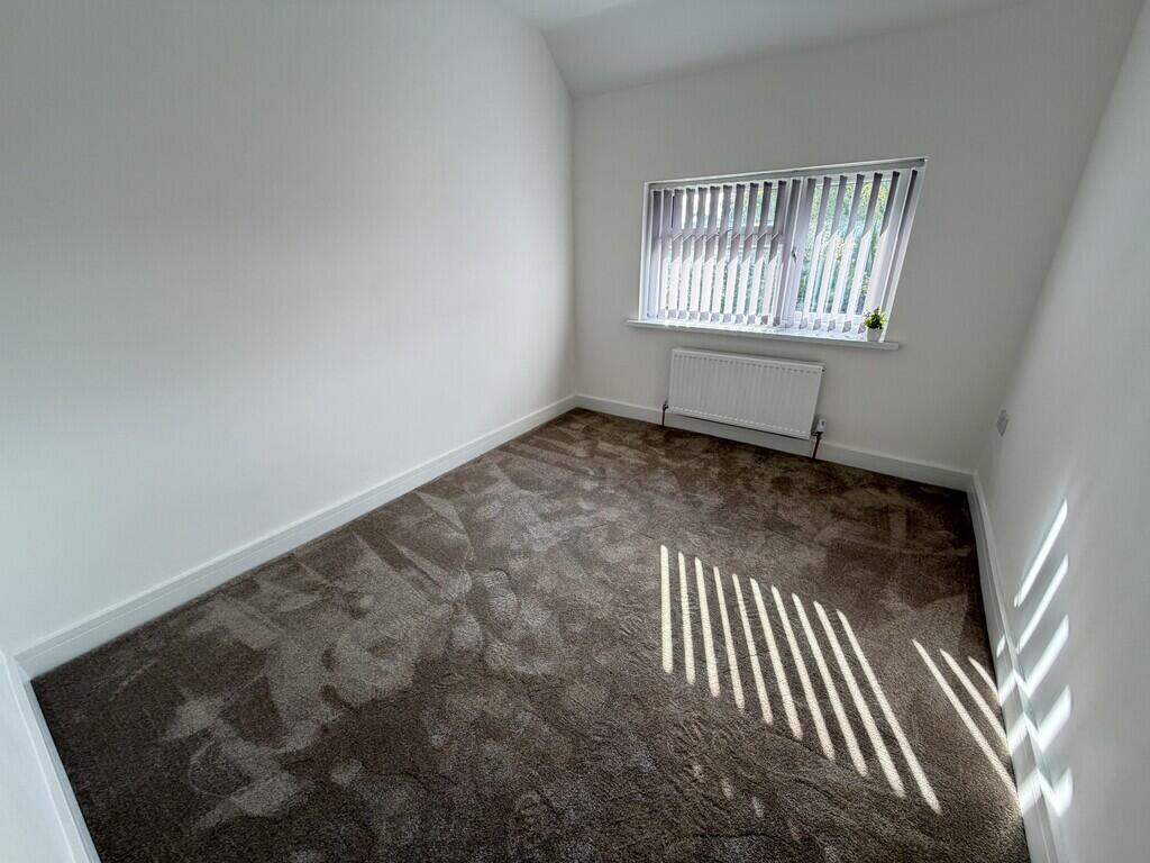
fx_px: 465
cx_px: 575
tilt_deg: -21.8
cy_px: 432
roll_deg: +1.5
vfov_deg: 85.7
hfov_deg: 102.1
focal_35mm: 14
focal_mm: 2.22
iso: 160
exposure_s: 1/121
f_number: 2.2
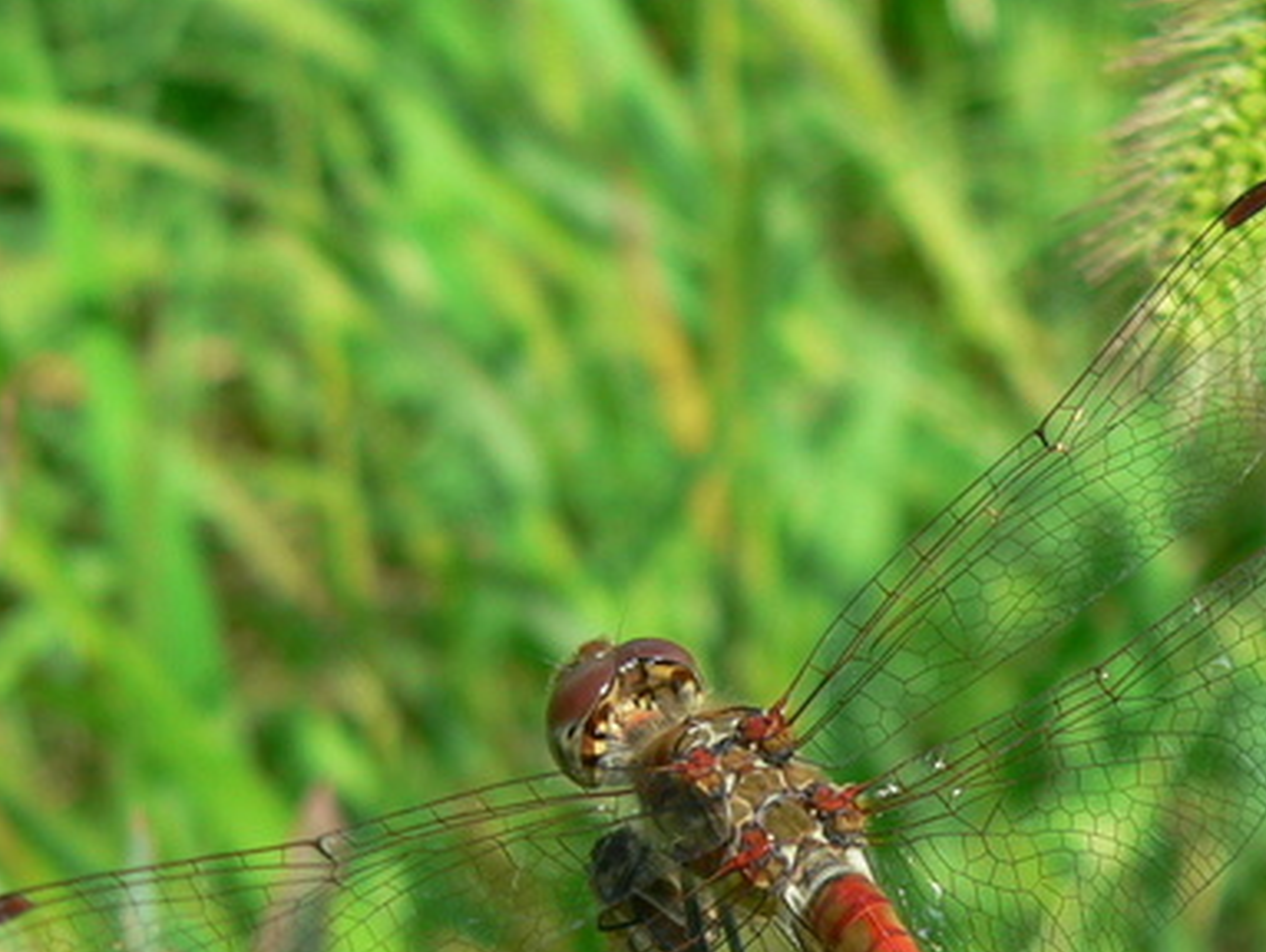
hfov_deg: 18.0
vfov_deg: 13.4
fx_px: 3990
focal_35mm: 109
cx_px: 901
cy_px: 982
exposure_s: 1/400
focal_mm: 8.1
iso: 80
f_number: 4
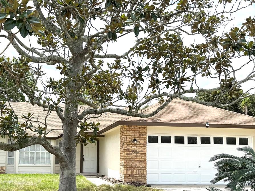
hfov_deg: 43.6
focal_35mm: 43
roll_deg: -0.5
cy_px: 145
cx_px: 100
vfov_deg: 32.9
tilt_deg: +2.6
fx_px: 317
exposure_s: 1/3759
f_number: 1.78
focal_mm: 6.76
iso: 80
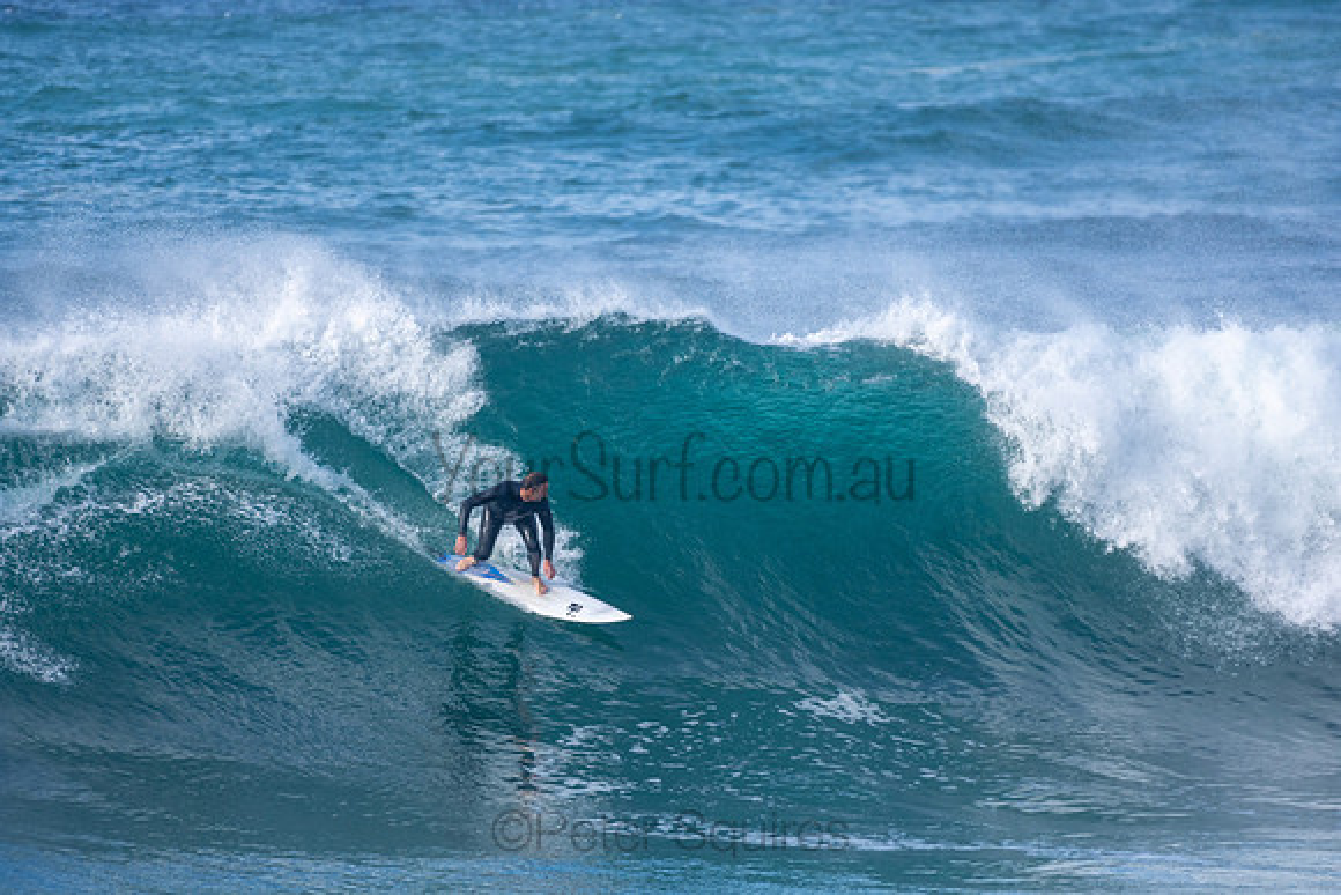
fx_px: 27943
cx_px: 670
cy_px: 448
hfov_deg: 2.7
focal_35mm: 750
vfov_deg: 1.8
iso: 400
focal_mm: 500
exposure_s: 1/1250
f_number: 5.6
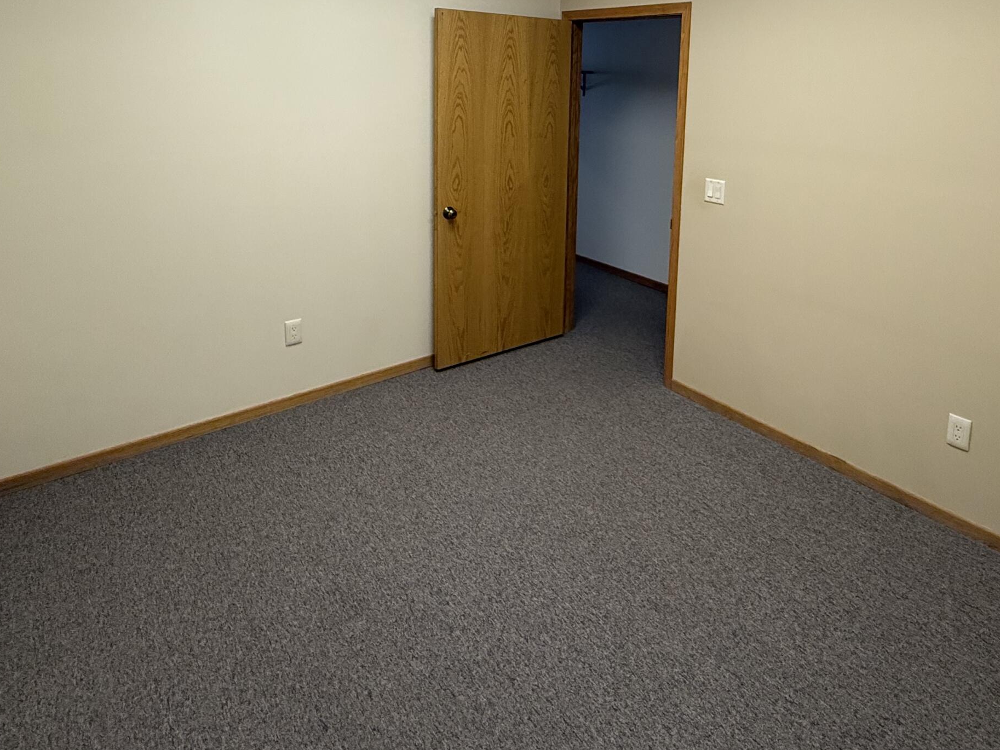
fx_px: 665
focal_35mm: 23
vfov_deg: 55.3
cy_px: 164
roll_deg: -2.4
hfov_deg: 73.3
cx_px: 587
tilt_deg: -7.6
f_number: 2.2
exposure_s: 1/120
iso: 320
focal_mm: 2.22
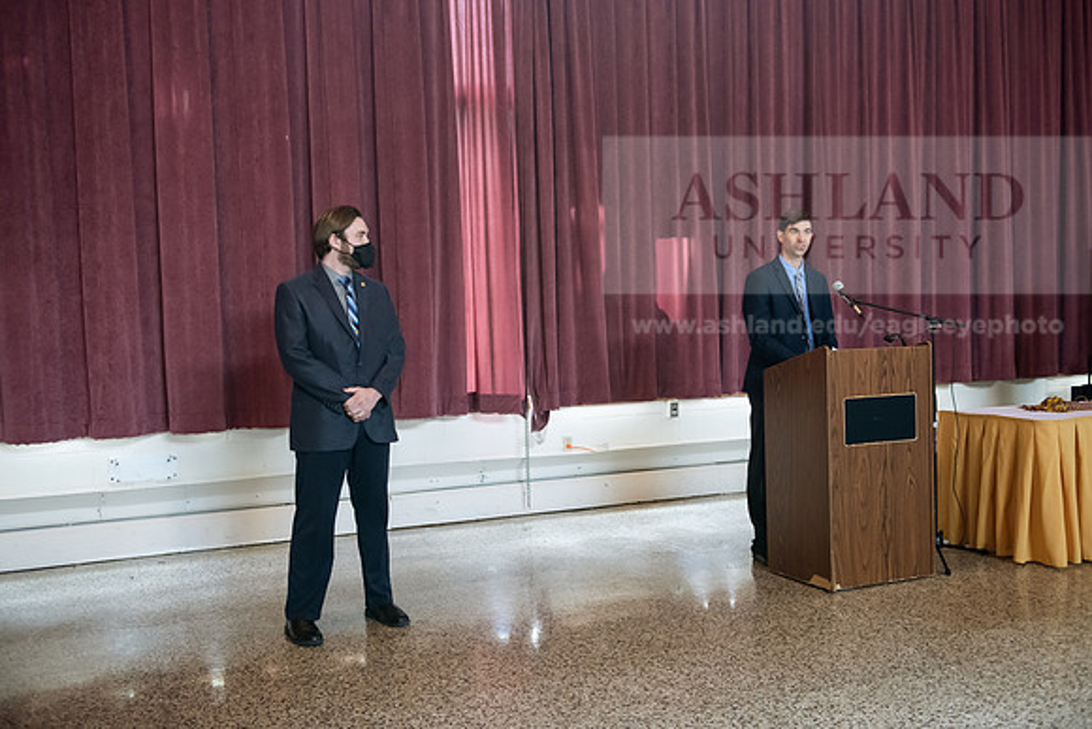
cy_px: 364
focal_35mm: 36
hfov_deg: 53.1
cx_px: 546
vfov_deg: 36.9
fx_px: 1092
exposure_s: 1/200
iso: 2500
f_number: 3.5
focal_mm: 36
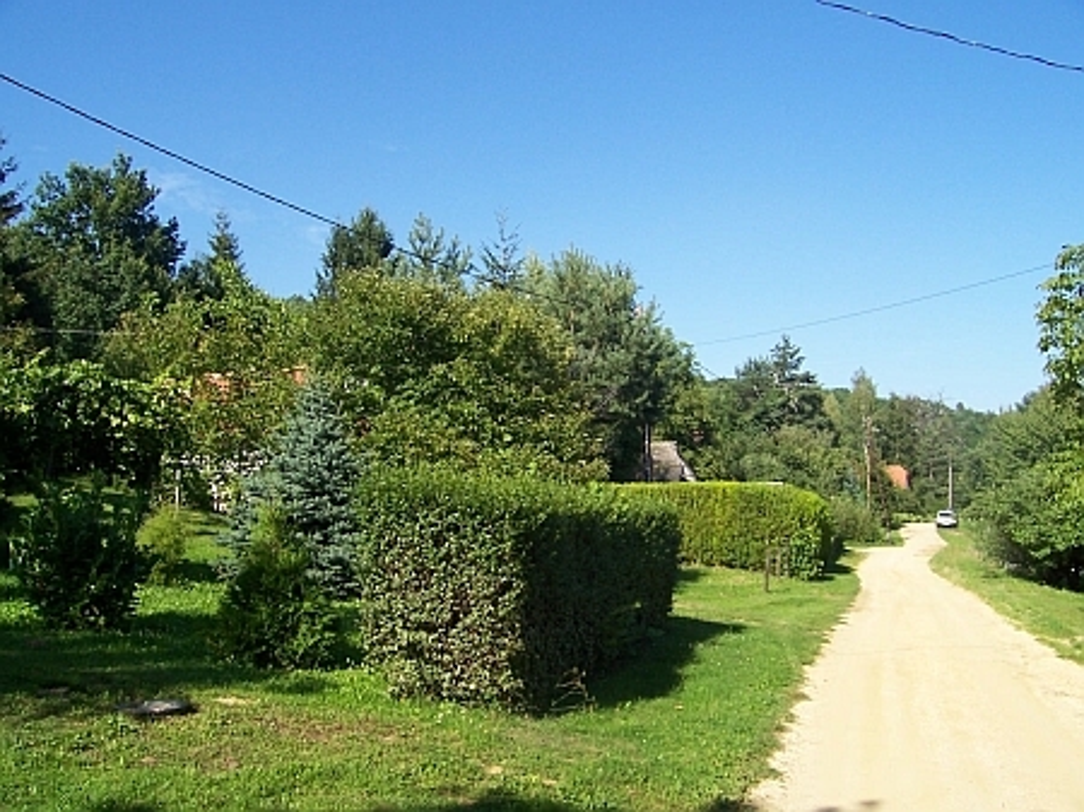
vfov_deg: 41.8
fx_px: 1064
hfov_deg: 54.0
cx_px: 542
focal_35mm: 34
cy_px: 406
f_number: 5.6
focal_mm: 5.6
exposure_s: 1/350
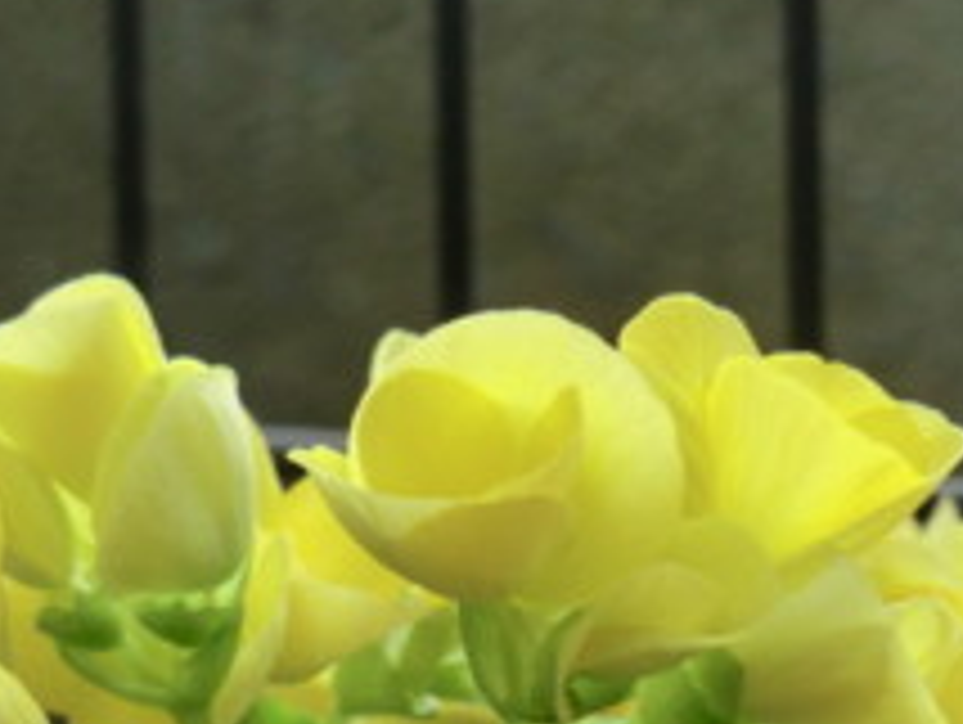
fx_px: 8494
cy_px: 549
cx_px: 562
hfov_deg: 6.5
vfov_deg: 4.9
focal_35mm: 305
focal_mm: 25.9
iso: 125
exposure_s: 1/80
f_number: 4.6
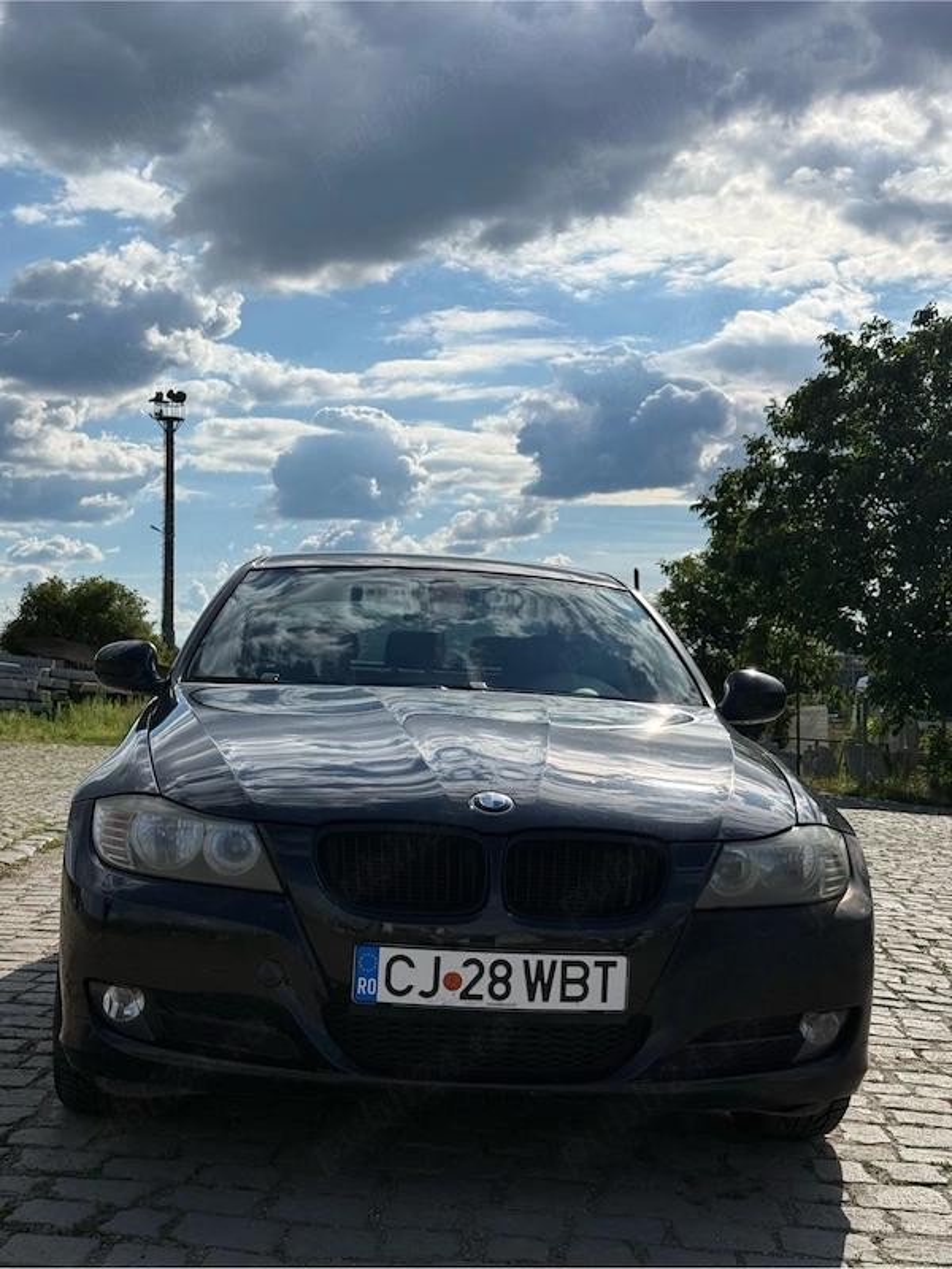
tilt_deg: +2.0
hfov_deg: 30.3
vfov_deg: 39.7
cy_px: 634
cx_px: 476
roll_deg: -1.0
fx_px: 1760
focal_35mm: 48
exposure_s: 1/11364
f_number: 1.78
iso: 64
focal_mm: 6.76
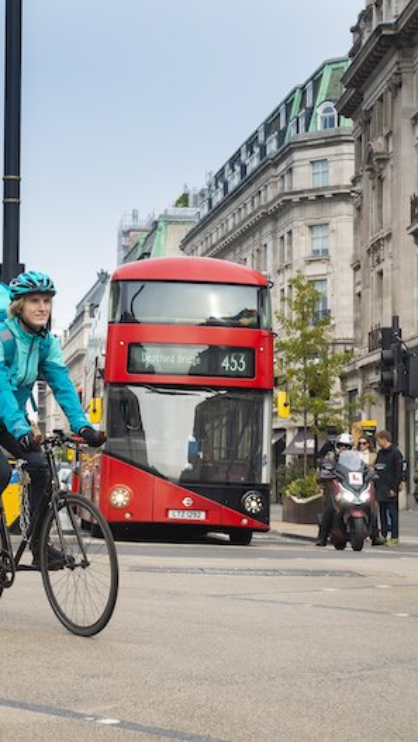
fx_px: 1635
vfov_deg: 25.6
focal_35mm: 83
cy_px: 368
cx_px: 42
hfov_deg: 14.4
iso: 250
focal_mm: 52
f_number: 4.5
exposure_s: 1/500
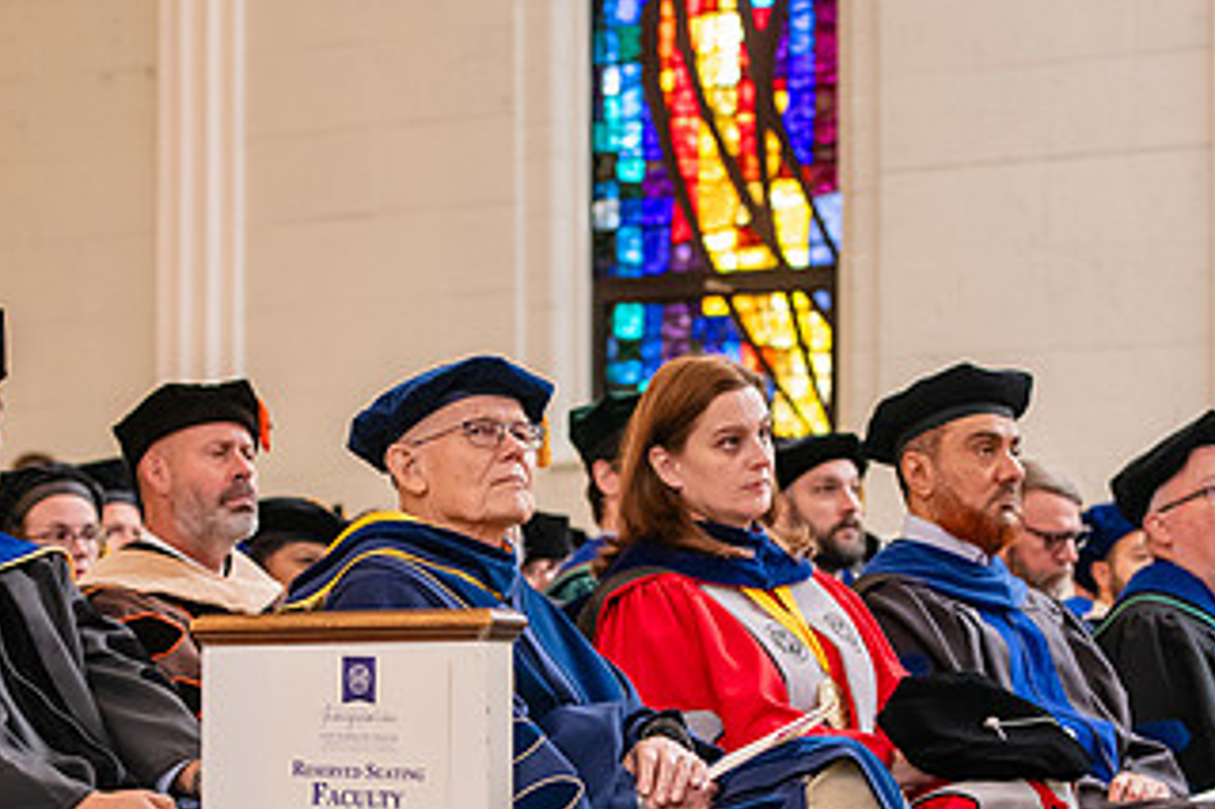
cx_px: 539
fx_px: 4284
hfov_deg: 16.1
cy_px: 663
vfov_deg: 10.7
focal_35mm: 127
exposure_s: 1/200
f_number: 3.2
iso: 1600
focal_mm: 70
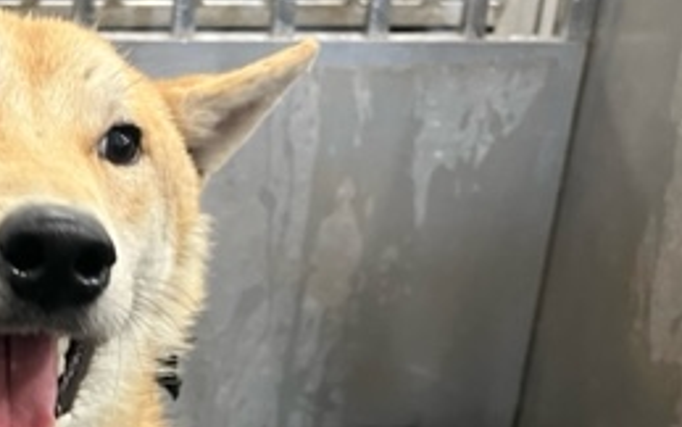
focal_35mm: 68
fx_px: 1264
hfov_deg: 28.7
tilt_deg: -24.4
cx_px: 32
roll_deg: -0.7
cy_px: 403
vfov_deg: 18.8
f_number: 1.5
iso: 400
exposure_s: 1/40
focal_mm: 5.7
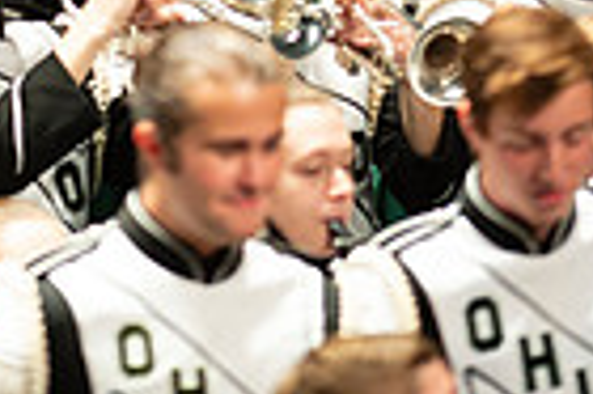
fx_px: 20418
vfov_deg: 1.1
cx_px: -21
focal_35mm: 1241
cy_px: -411
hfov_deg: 1.7
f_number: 2.8
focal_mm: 300
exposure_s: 1/500
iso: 3200
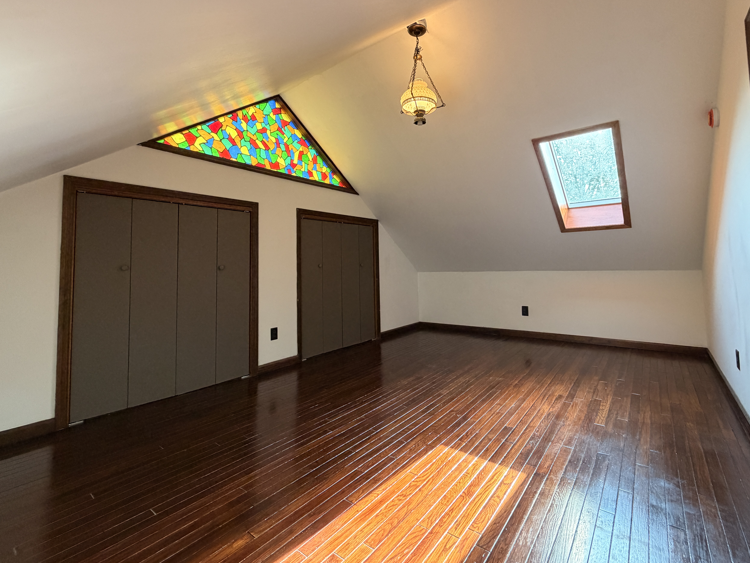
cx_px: 407
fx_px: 347
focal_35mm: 16
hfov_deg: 94.3
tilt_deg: +3.6
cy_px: 243
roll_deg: +1.9
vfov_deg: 77.7
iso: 320
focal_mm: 2.22
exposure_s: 1/120
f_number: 2.2
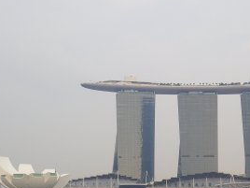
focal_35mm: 69
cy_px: 134
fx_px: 498
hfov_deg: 28.0
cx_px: 166
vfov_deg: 21.2
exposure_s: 1/60
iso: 80
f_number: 10
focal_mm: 7.3
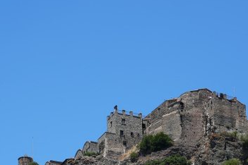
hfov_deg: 12.7
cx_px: 101
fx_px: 1116
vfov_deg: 8.4
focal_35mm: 162
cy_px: 162
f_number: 5.6
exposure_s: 1/320
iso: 100
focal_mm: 71
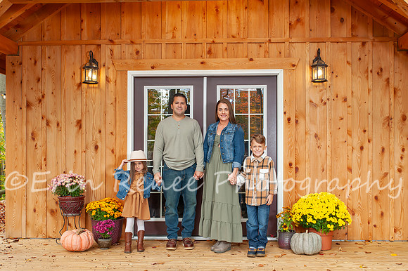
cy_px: 147
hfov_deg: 51.5
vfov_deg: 35.6
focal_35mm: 37
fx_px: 423
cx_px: 207
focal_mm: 34
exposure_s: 1/160
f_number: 8
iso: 500
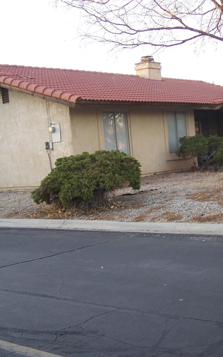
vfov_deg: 37.5
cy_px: 178
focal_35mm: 54
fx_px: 525
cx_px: 184
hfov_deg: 23.5
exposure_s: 1/90
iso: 80
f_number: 2.8
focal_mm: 6.3
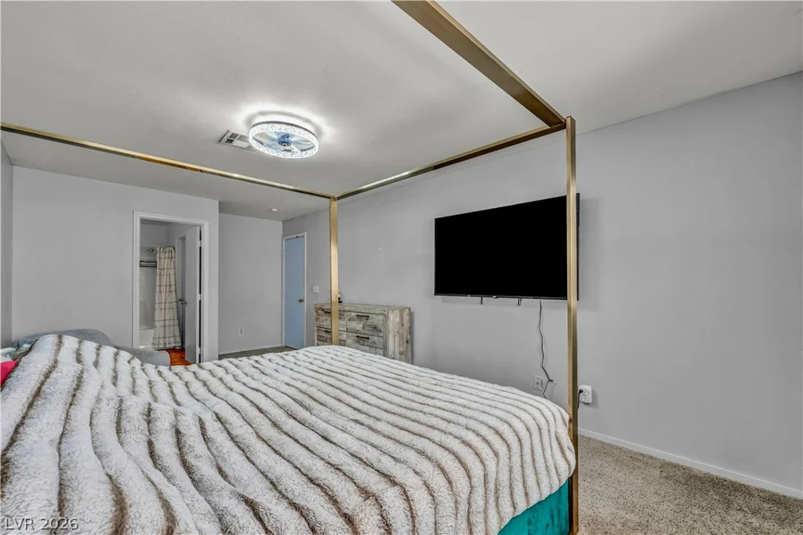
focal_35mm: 15
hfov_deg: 100.4
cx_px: 402
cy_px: 268
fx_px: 334
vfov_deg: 77.3
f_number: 8
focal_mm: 15
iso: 320
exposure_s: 1/20
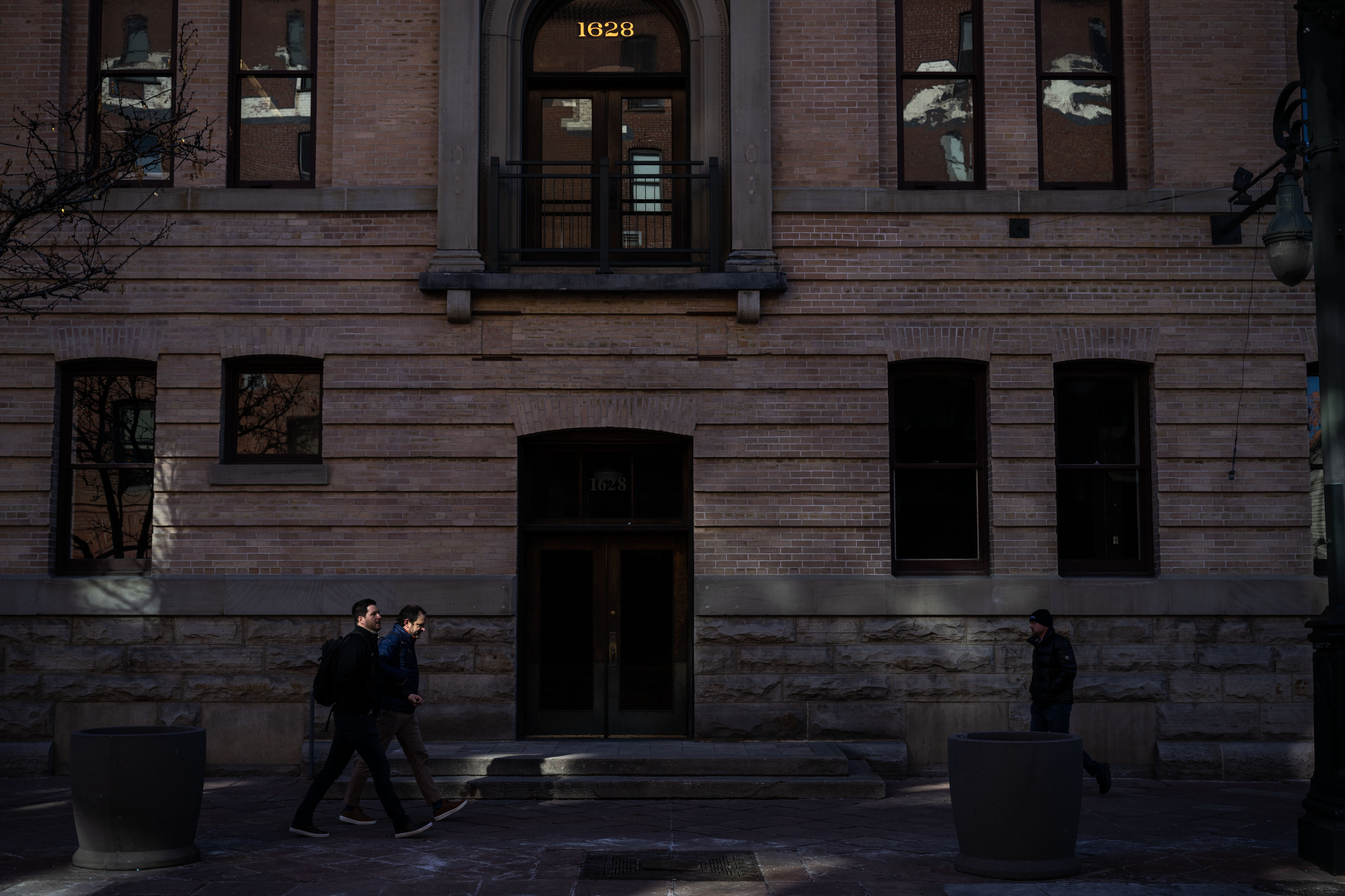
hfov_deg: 43.6
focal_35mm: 45
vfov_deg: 29.9
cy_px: 448
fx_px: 1681
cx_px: 672
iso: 64
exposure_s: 1/500
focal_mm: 45
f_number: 4
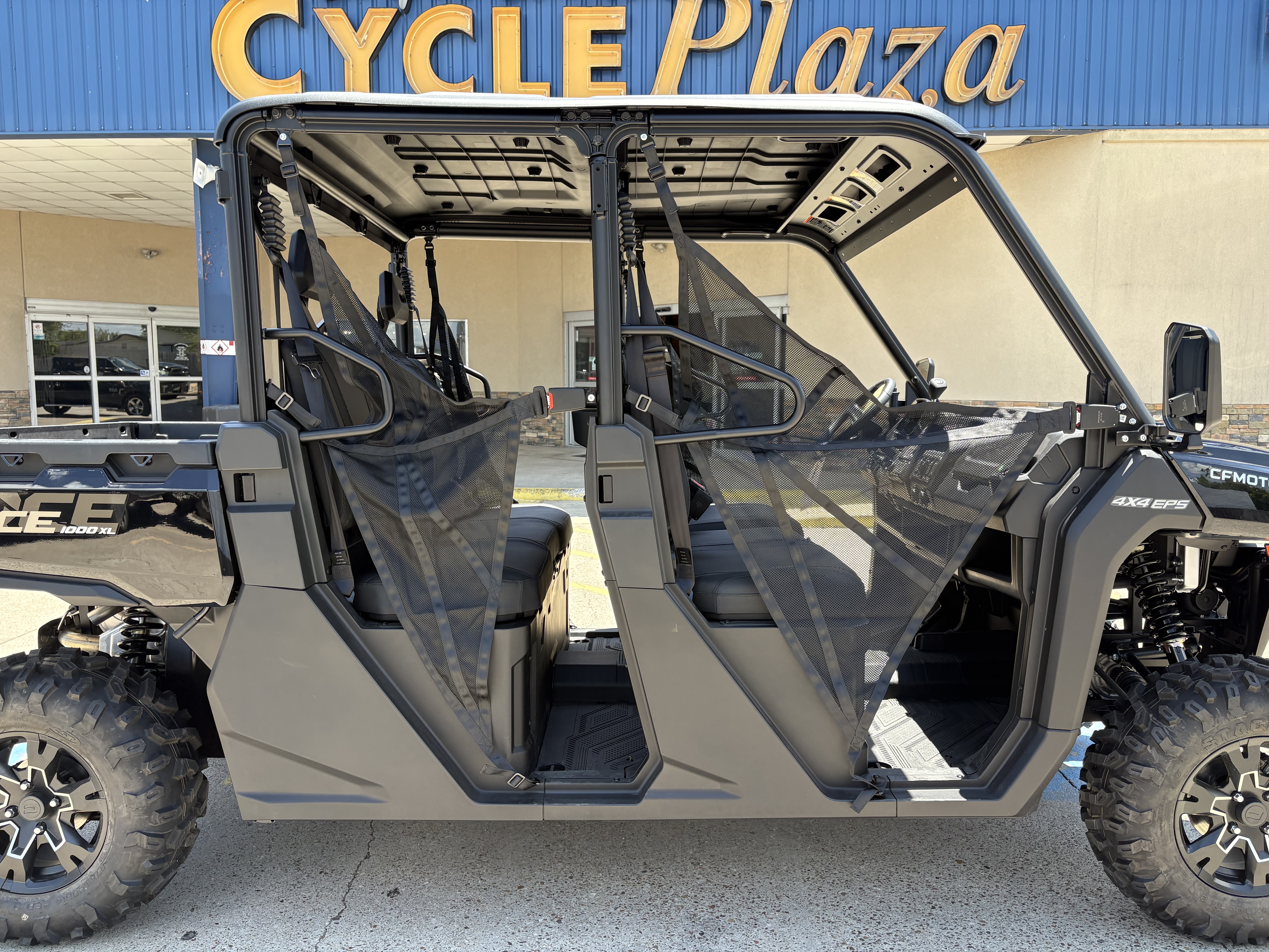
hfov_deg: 67.3
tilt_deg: -4.4
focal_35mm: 26
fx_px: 953
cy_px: 476
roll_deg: +0.5
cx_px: 634
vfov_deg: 53.1
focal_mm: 5.96
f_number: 1.6
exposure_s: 1/667
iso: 64
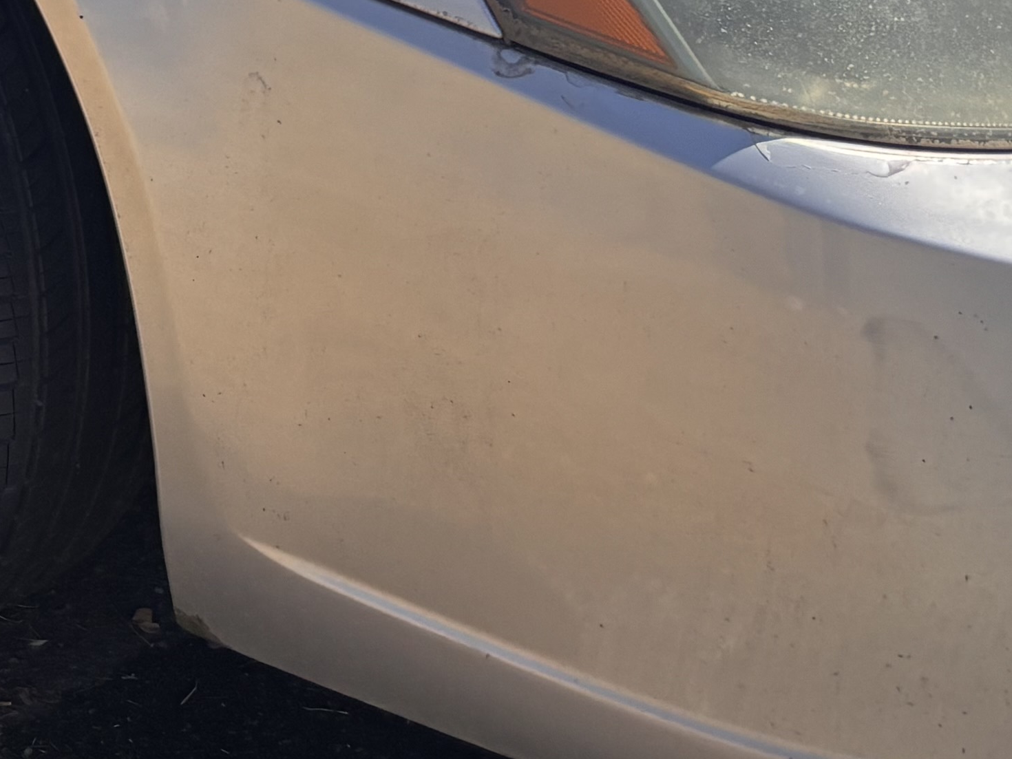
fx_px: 2953
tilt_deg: -13.5
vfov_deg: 13.0
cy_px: -684
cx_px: -604
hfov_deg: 17.1
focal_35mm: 101
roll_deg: -1.3
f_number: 1.6
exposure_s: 1/1812
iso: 50
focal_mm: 5.96
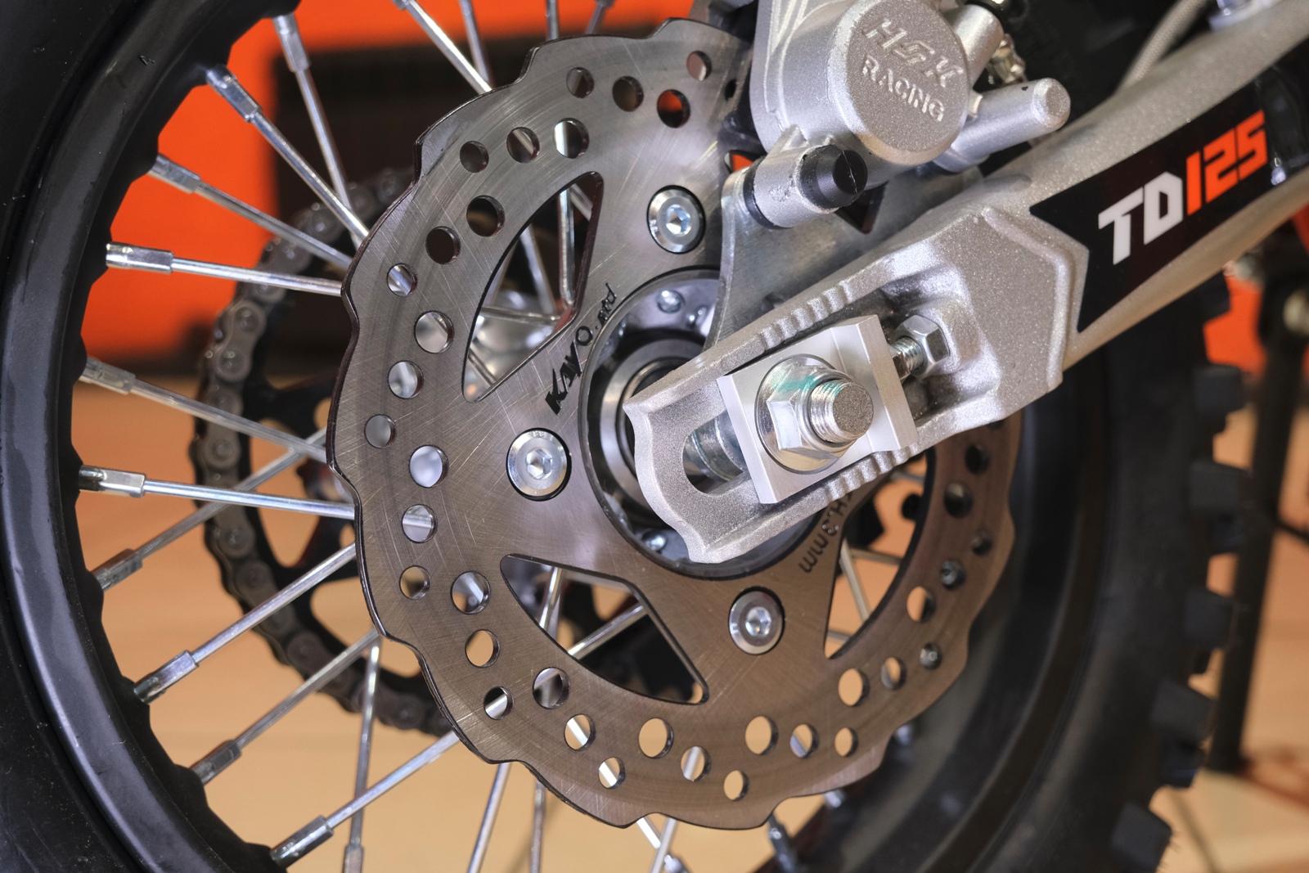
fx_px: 1782
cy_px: 436
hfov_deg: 40.3
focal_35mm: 49
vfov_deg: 27.5
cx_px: 654
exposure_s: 1/160
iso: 1600
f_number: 4
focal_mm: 32.5
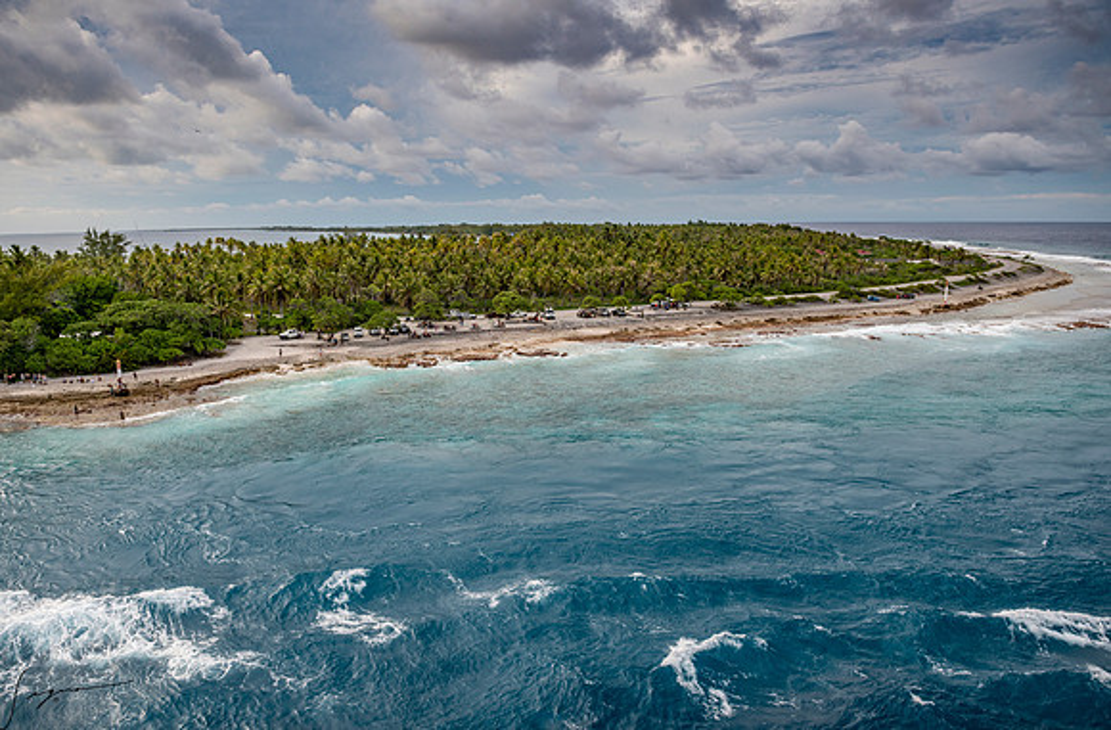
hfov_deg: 70.0
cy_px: 377
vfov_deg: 49.4
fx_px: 792
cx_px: 539
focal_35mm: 26
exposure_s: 1/200
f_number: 4.5
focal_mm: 24
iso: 64
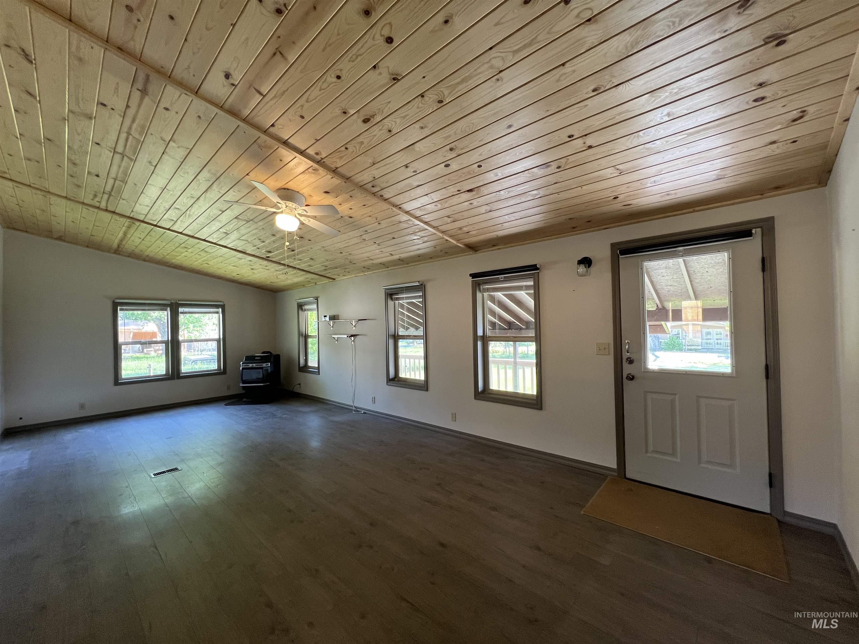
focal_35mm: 13
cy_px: 322
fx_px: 323
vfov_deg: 89.9
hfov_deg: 106.2
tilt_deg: -0.7
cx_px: 430
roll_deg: +0.9
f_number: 1.8
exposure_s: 1/60
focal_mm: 1.57
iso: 200
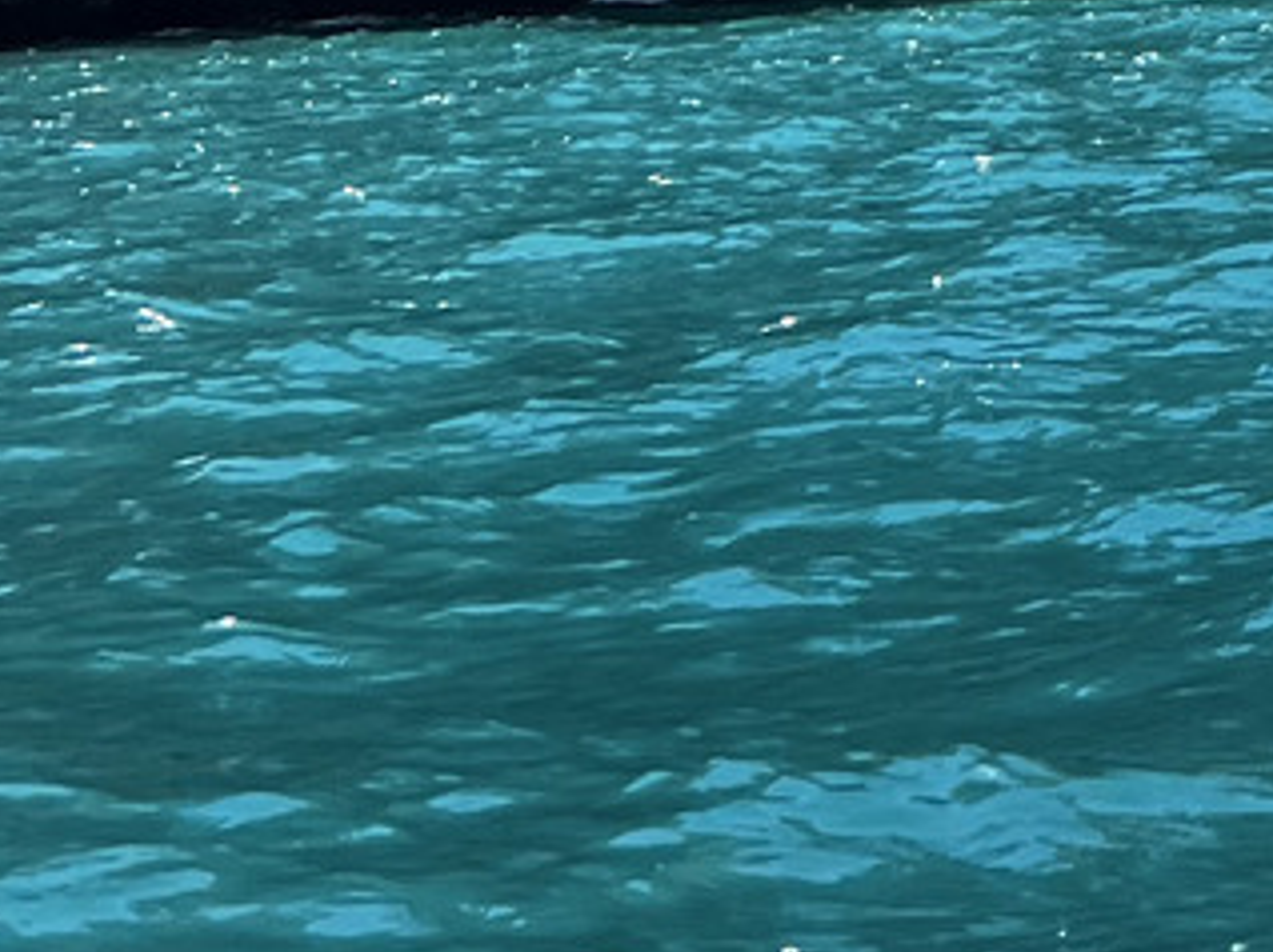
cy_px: -860
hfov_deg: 13.4
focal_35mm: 131
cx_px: 2370
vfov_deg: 10.5
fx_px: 4814
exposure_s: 1/1326
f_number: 1.5
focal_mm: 5.7
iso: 50
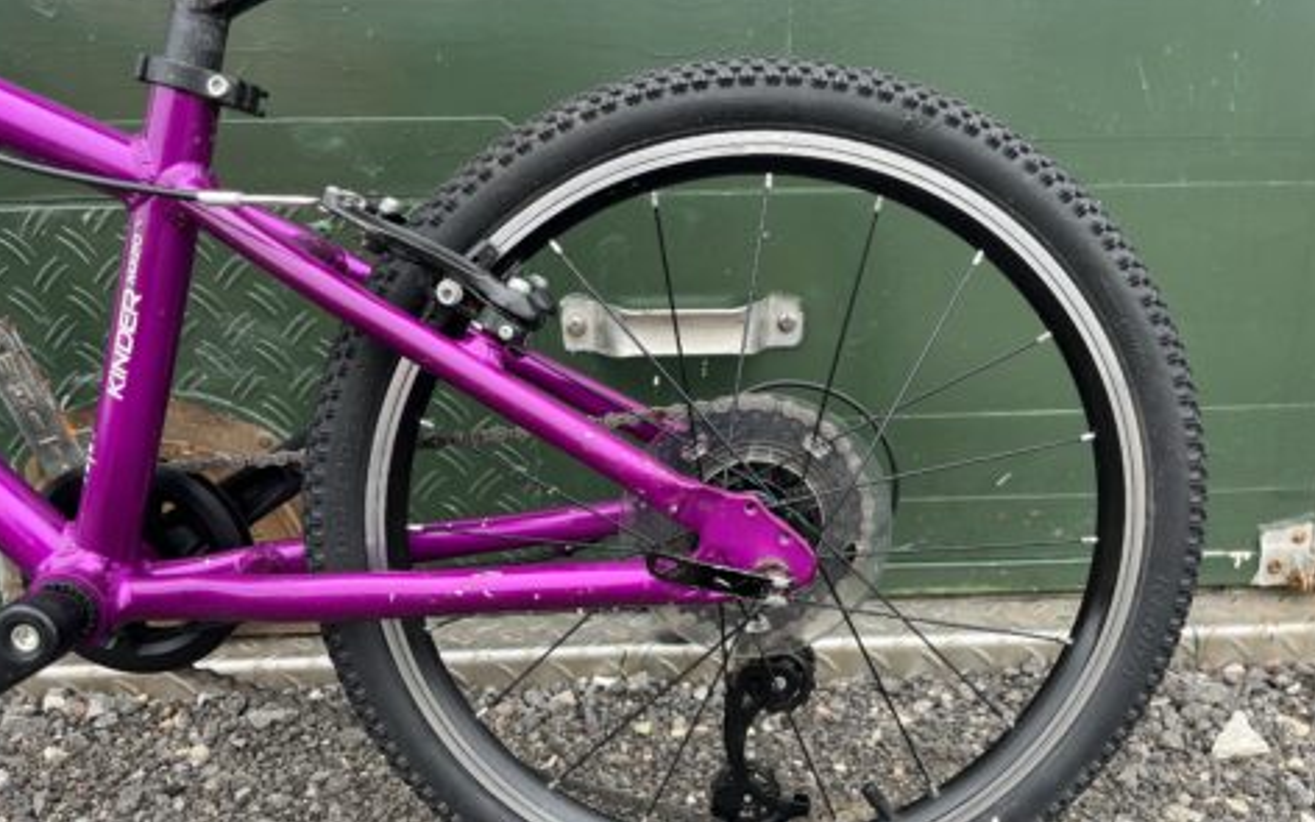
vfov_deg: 44.4
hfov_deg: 66.5
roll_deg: +3.2
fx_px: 1003
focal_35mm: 28
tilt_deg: -18.7
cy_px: 479
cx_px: 655
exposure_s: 1/207
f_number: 1.6
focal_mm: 5.1
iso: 40
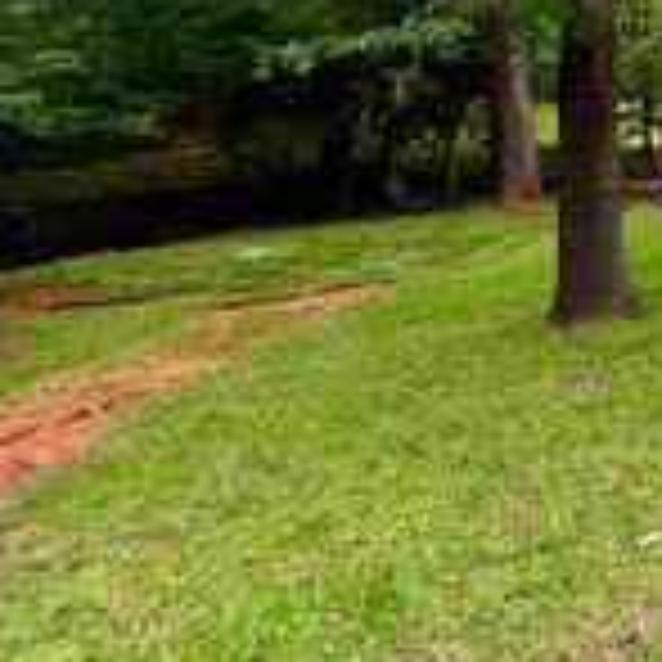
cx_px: 1018
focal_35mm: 39
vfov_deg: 40.1
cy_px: 83
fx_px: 844
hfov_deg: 27.5
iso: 50
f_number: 1.8
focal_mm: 1.57
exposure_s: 1/99
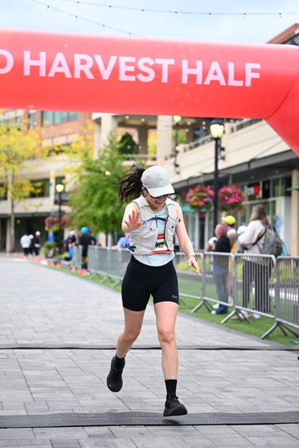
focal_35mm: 70
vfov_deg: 28.8
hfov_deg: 19.5
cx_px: 150
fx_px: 871
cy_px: 224
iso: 640
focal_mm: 70
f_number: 2.8
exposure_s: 1/2000
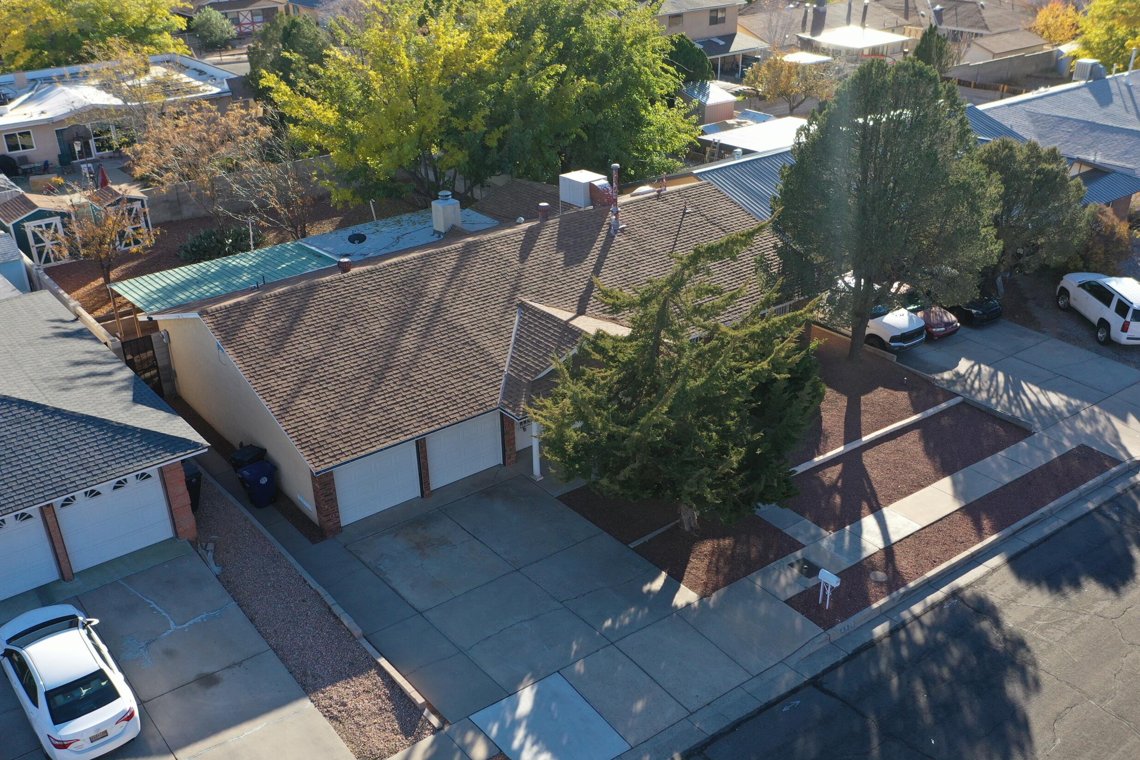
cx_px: 578
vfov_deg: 38.8
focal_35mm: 34
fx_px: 1077
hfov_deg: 55.8
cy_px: 441
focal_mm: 10.26
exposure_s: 1/400
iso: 100
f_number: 3.5
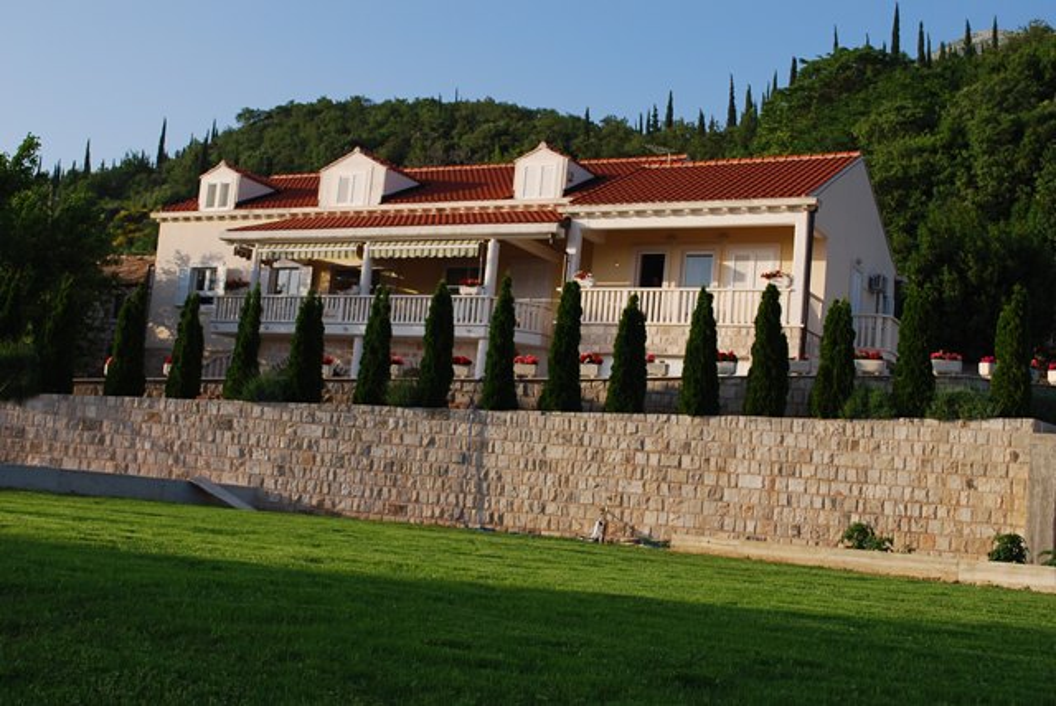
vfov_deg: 29.9
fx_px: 1321
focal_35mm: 45
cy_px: 353
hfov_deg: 43.6
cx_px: 528
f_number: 7.1
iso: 100
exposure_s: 1/200
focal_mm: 30
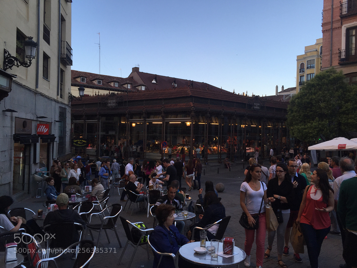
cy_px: 134
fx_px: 299
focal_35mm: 29
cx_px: 178
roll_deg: -1.4
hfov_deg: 61.7
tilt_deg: +0.4
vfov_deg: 48.2
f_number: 2.2
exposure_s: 1/353
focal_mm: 4.15
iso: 32
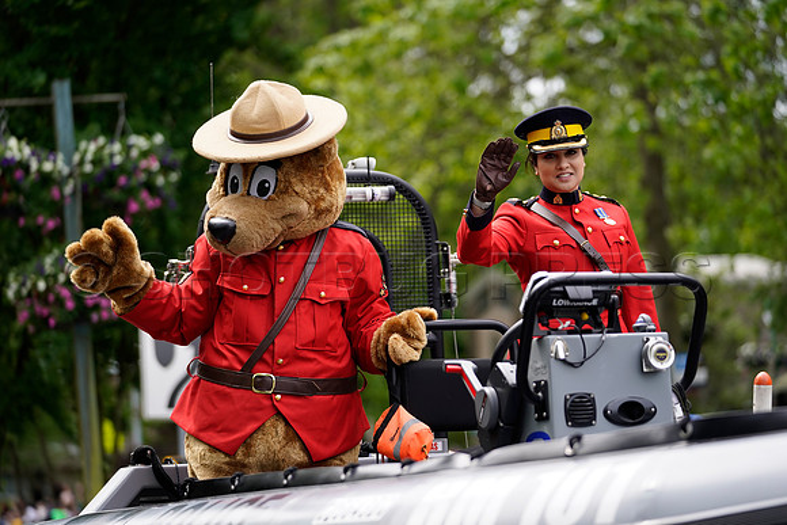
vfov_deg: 10.3
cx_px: 394
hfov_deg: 15.4
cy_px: 262
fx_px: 2908
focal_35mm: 133
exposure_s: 1/400
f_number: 2.8
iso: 250
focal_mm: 133
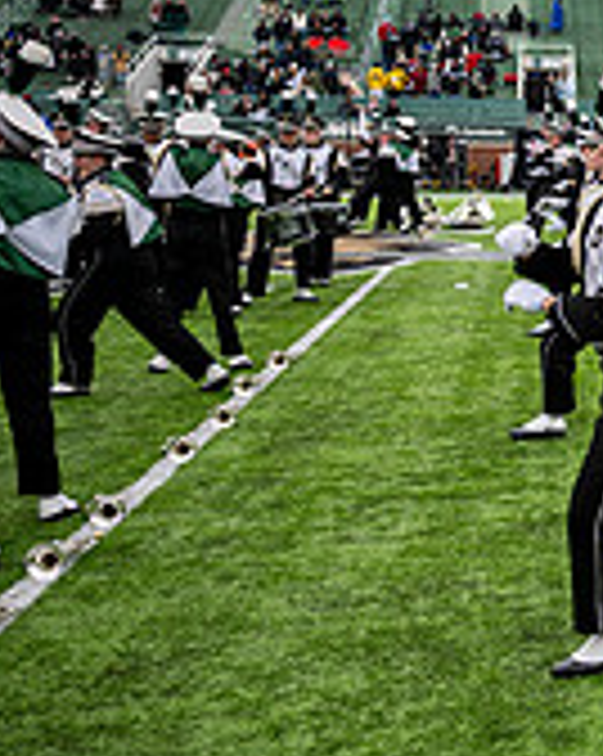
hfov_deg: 16.0
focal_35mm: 78
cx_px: 1148
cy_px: 250
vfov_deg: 24.3
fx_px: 1743
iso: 100
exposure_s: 1/500
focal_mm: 24
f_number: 2.8
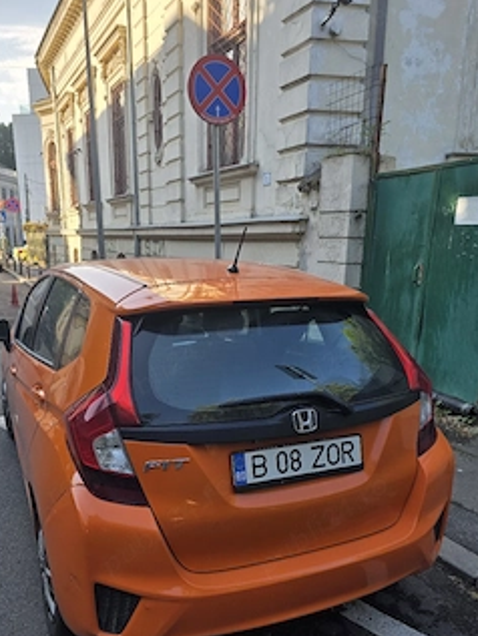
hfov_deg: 48.1
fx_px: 534
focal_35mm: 29
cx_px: 207
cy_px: 393
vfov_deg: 60.9
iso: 80
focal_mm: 6.3
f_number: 1.7
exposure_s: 1/1667
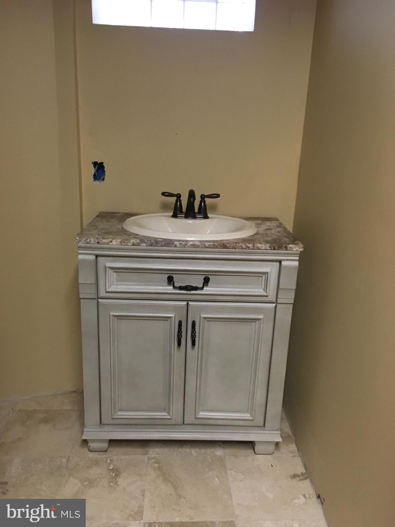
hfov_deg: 48.2
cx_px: 198
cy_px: 264
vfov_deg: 61.7
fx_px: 441
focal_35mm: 29
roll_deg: -0.9
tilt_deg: -15.4
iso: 200
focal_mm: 4.15
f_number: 2.2
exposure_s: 1/20
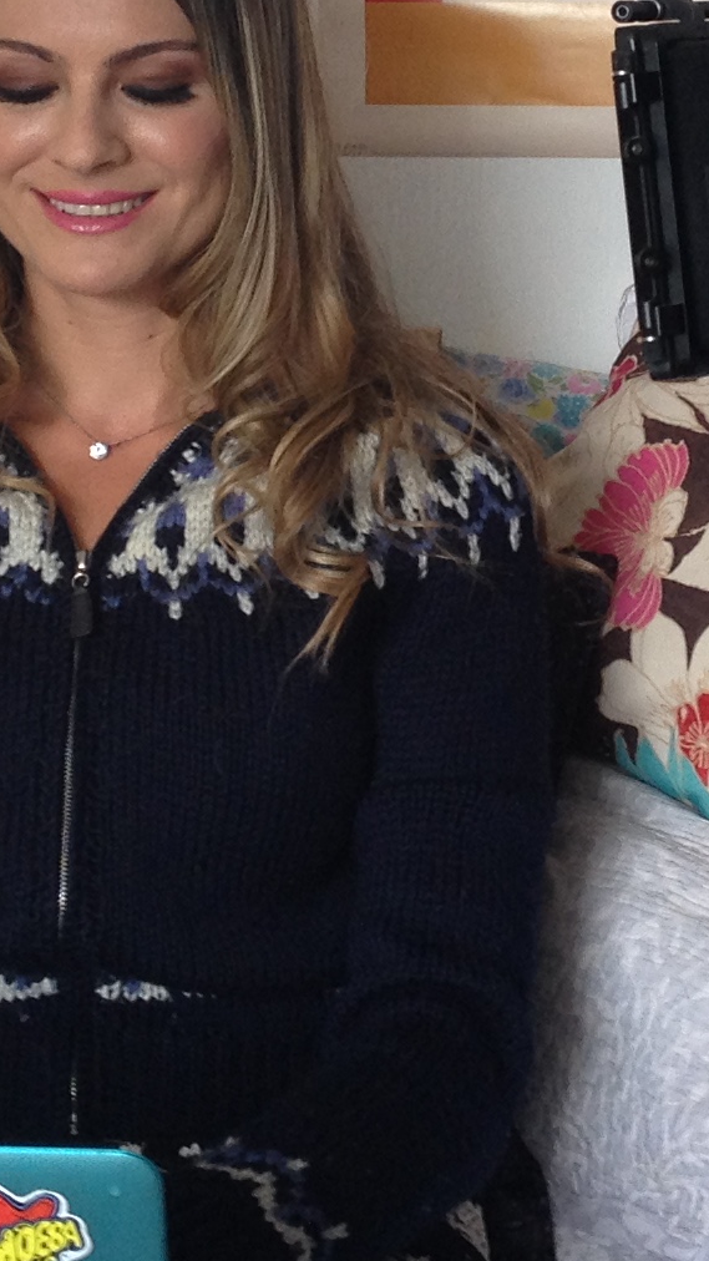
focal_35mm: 123
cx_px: 537
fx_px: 4112
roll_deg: +0.5
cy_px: 264
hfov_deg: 9.8
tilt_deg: -7.9
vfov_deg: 17.3
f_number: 2.4
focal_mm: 4.28
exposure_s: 1/40
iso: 50
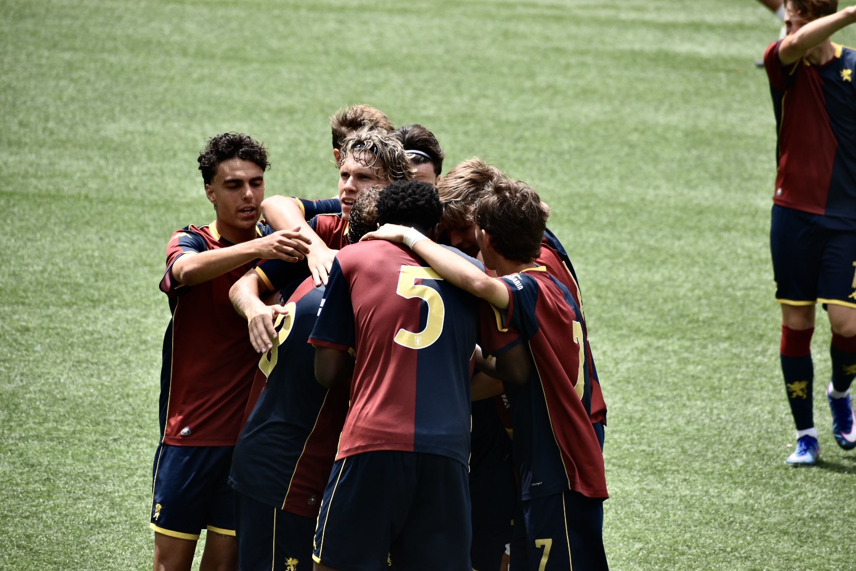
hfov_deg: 7.2
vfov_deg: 4.8
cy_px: 286
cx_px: 428
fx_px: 6776
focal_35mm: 285
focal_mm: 190
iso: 400
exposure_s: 1/1600
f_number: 5.6
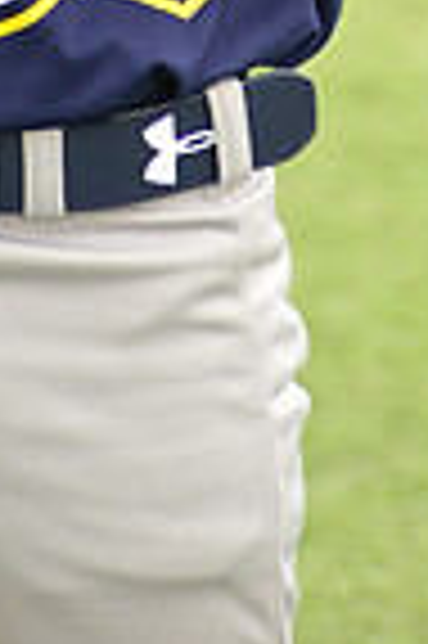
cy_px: -653
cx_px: 137
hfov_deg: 1.7
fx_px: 14515
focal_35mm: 812
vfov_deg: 2.5
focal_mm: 200
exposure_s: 1/200
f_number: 8
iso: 250
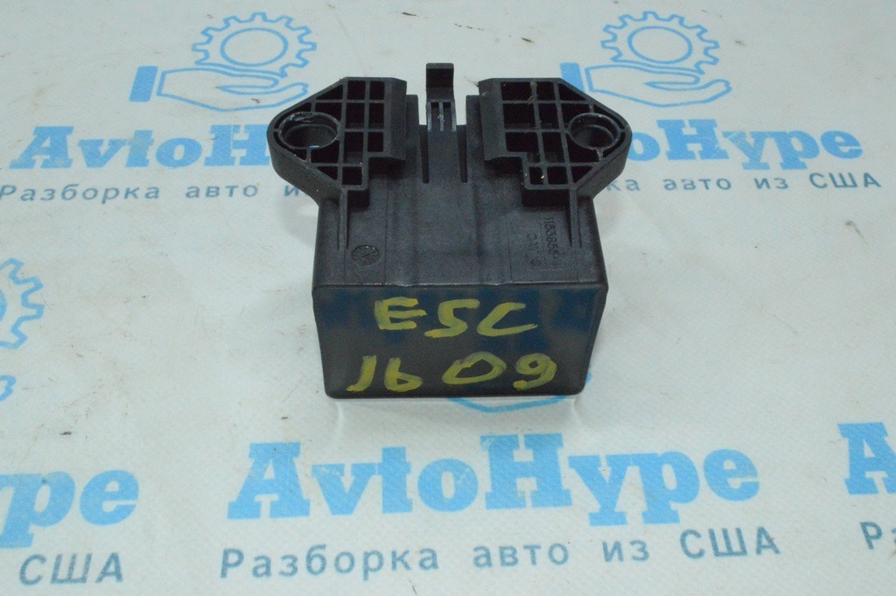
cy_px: 298
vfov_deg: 34.2
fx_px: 970
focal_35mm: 39
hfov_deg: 49.6
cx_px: 448
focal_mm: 26
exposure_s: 1/80
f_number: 25
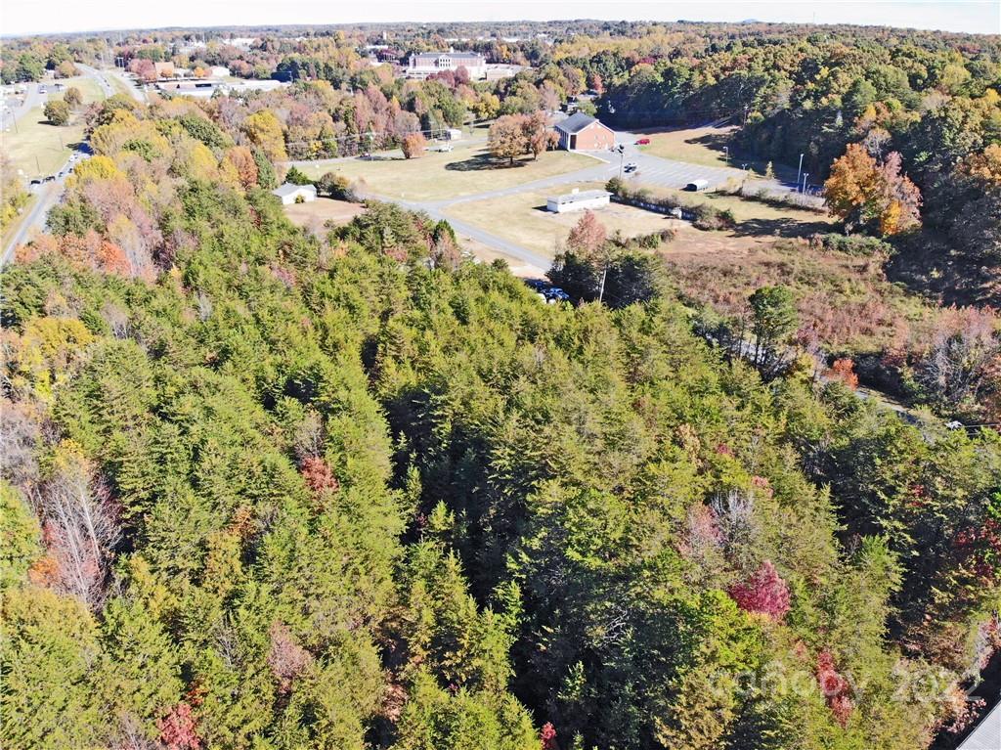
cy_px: 375
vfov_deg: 56.8
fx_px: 694
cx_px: 500
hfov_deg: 71.6
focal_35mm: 24
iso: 100
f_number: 2.8
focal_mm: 4.5
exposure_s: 1/419
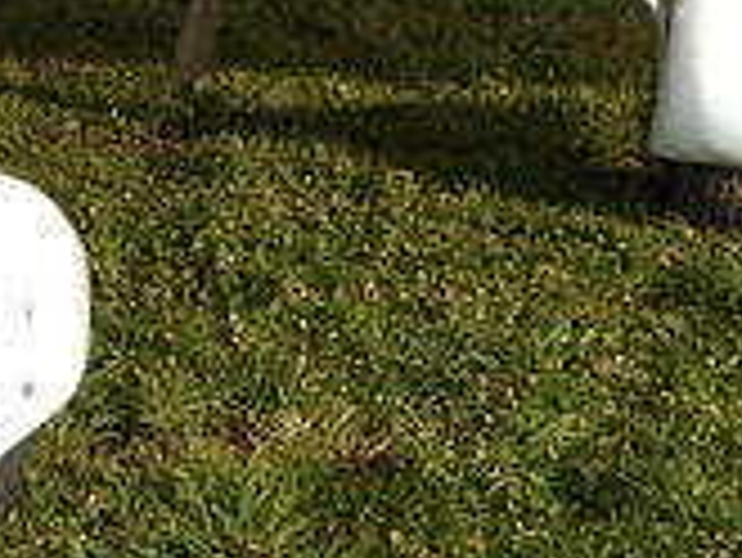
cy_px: -369
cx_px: 162
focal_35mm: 91
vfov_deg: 14.7
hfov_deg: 21.3
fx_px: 1952
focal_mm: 4.5
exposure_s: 1/320
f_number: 3.7
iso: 80
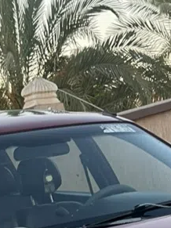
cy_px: 233
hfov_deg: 12.1
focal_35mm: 122
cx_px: 114
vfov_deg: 15.8
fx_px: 804
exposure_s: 1/50
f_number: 1.6
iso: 64
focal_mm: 5.1
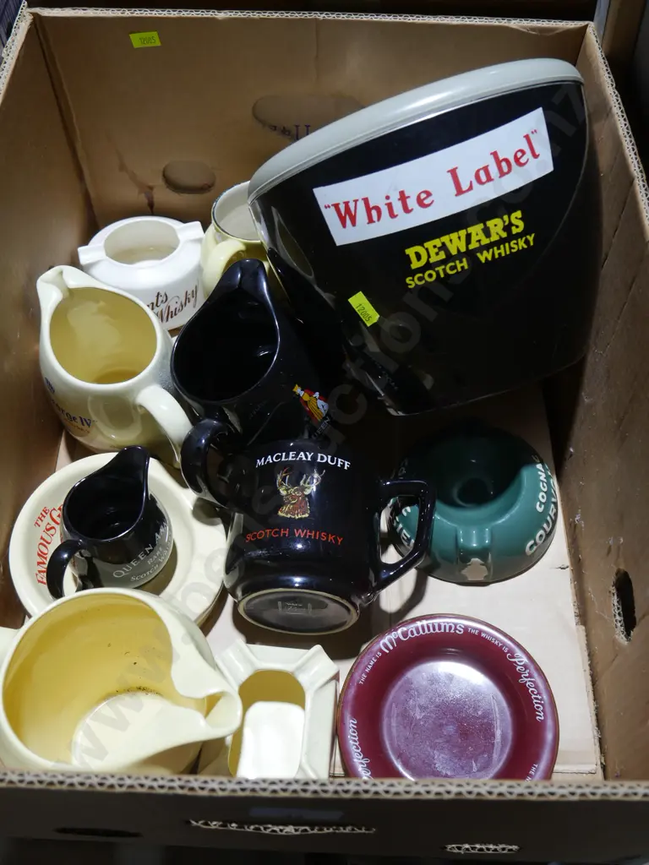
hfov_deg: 41.8
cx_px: 324
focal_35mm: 34
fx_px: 850
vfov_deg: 54.0
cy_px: 432
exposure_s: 1/60
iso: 250
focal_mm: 17
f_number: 4
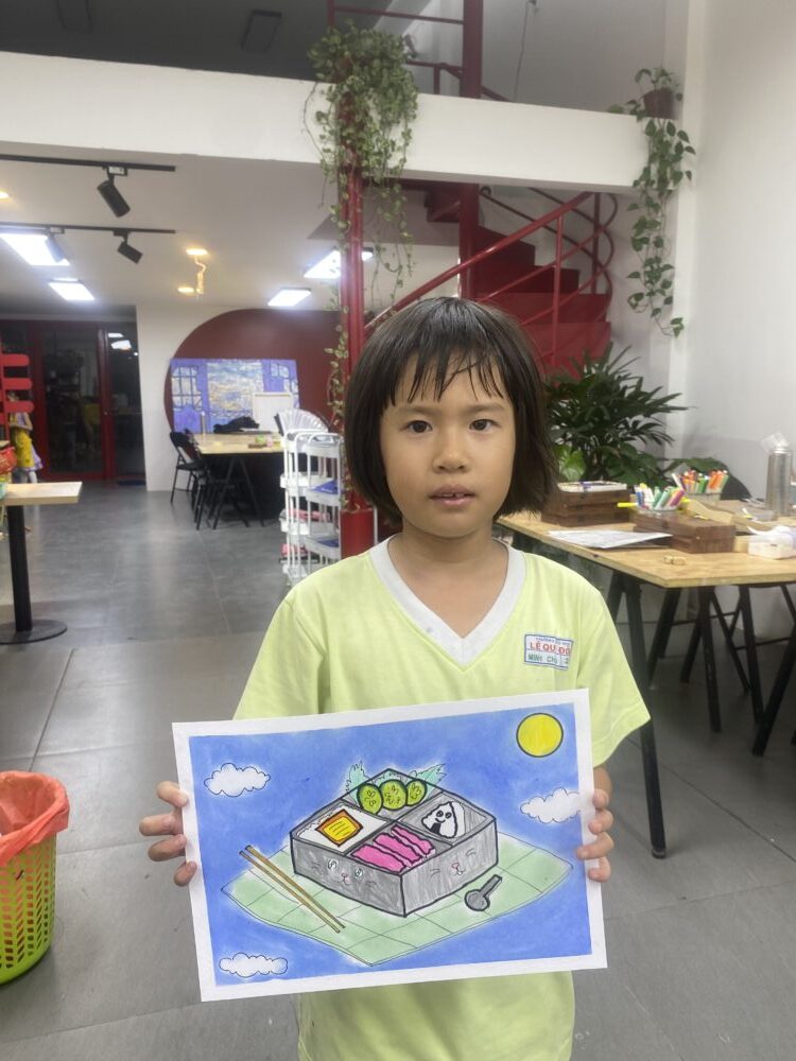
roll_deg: +1.4
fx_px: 797
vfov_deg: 67.3
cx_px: 398
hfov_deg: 53.1
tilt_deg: -7.3
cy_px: 530
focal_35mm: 26
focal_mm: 4.25
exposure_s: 1/100
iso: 80
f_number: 1.8
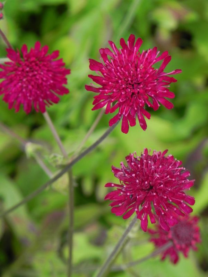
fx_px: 1298
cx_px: 104
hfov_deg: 9.2
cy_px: 138
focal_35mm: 162
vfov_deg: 12.2
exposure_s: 1/200
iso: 160
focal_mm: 28.8
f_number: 4.5
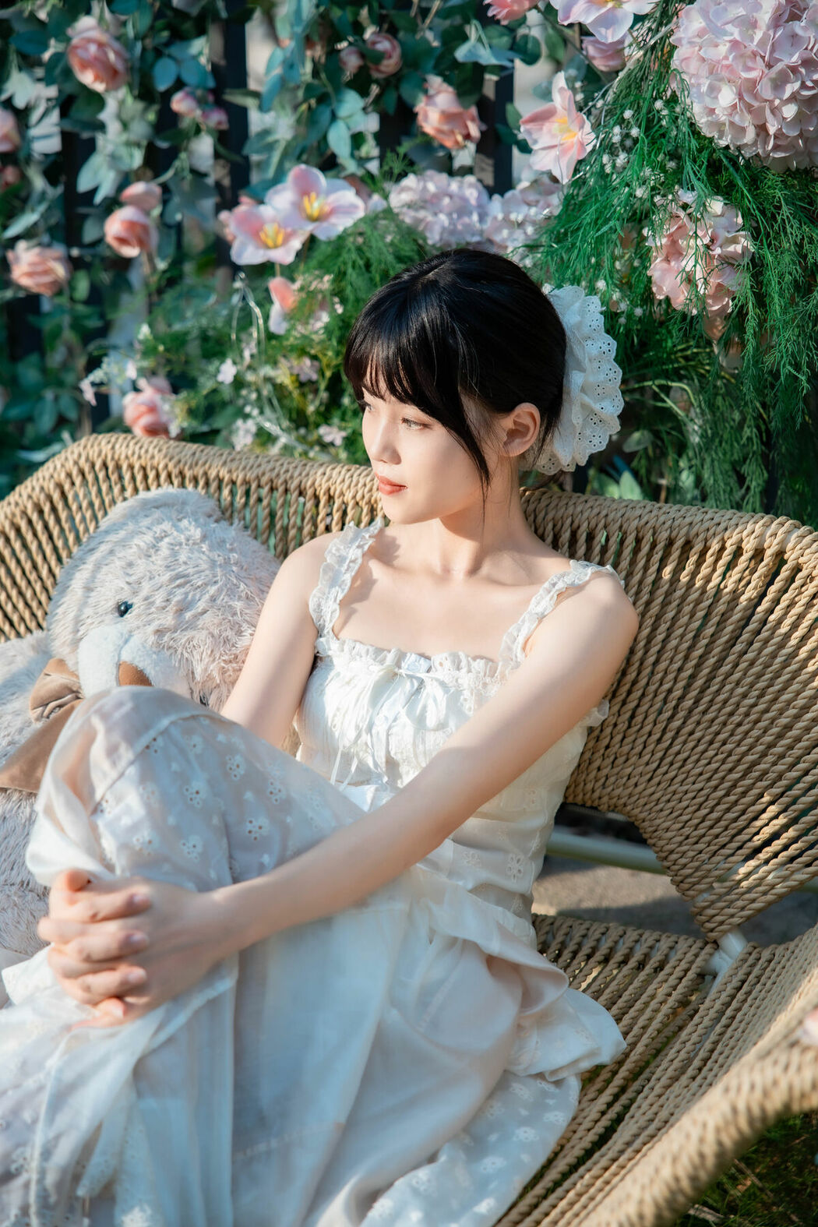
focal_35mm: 65
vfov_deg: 31.0
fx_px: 2215
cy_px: 614
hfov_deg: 20.9
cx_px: 409
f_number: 2.8
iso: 100
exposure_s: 1/200
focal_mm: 65
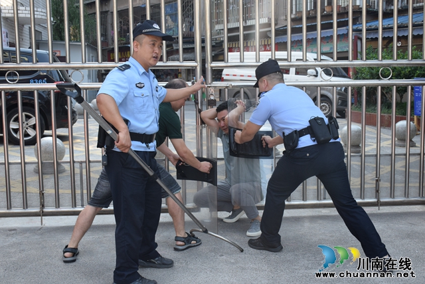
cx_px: 212
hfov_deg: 43.6
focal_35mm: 45
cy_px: 142
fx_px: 531
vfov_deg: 29.9
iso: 400
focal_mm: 30
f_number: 8
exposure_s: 1/250
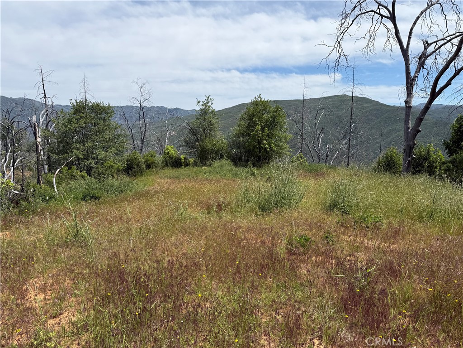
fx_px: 321
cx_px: 232
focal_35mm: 24
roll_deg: -0.8
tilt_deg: -7.4
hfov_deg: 71.6
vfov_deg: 56.8
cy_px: 174
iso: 80
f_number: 1.78
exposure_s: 1/4975
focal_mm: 6.76
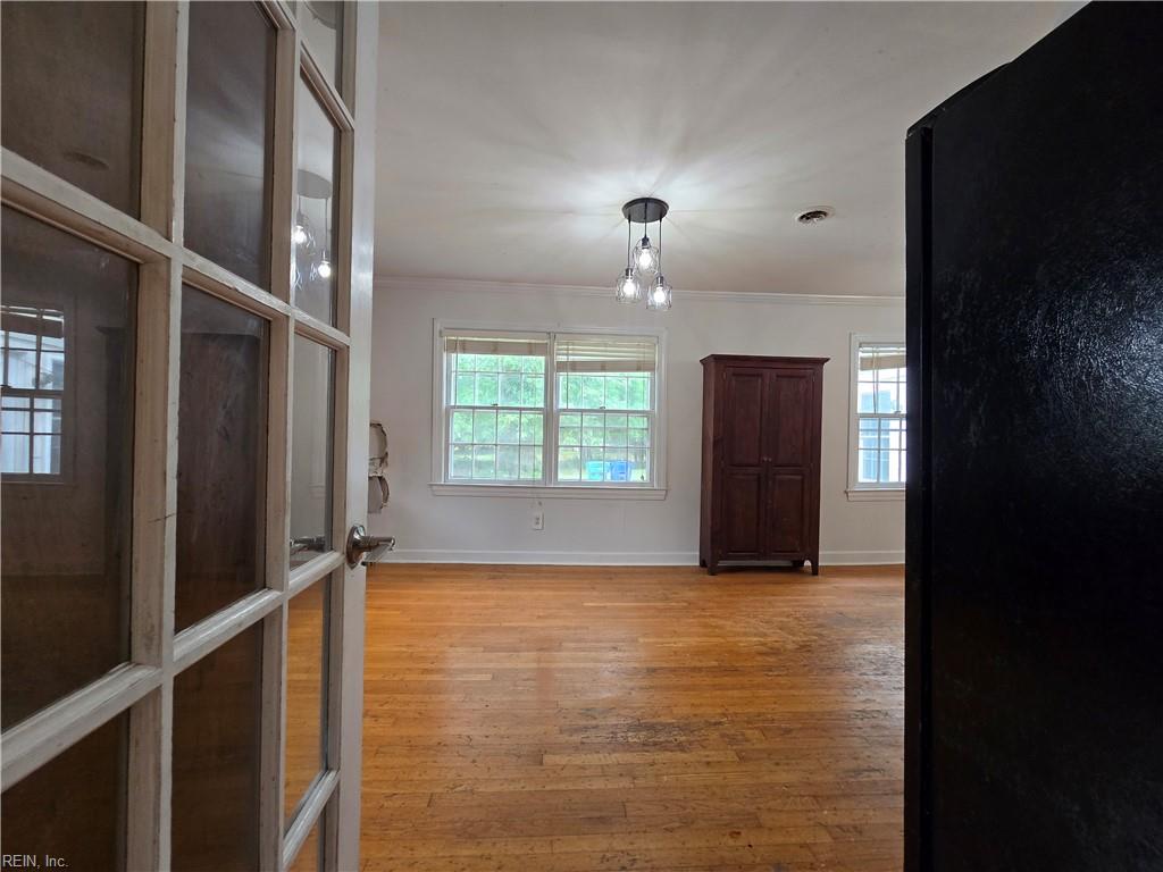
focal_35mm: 13
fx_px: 437
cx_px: 582
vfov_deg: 89.9
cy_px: 436
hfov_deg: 106.2
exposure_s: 1/60
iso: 200
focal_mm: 2.2
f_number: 2.2
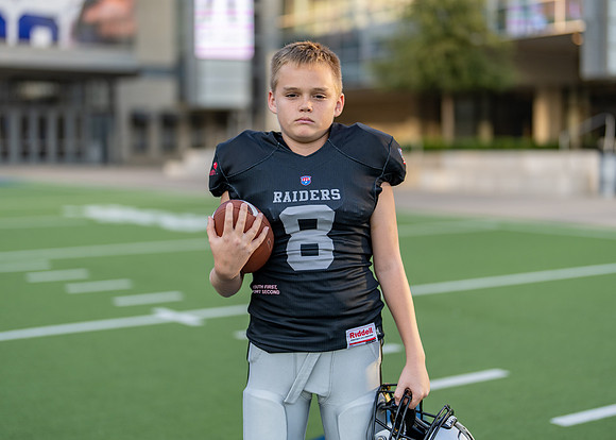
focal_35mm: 61
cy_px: 193
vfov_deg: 23.2
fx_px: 1071
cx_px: 304
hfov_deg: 32.1
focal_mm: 50
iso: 100
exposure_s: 1/2000
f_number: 1.2
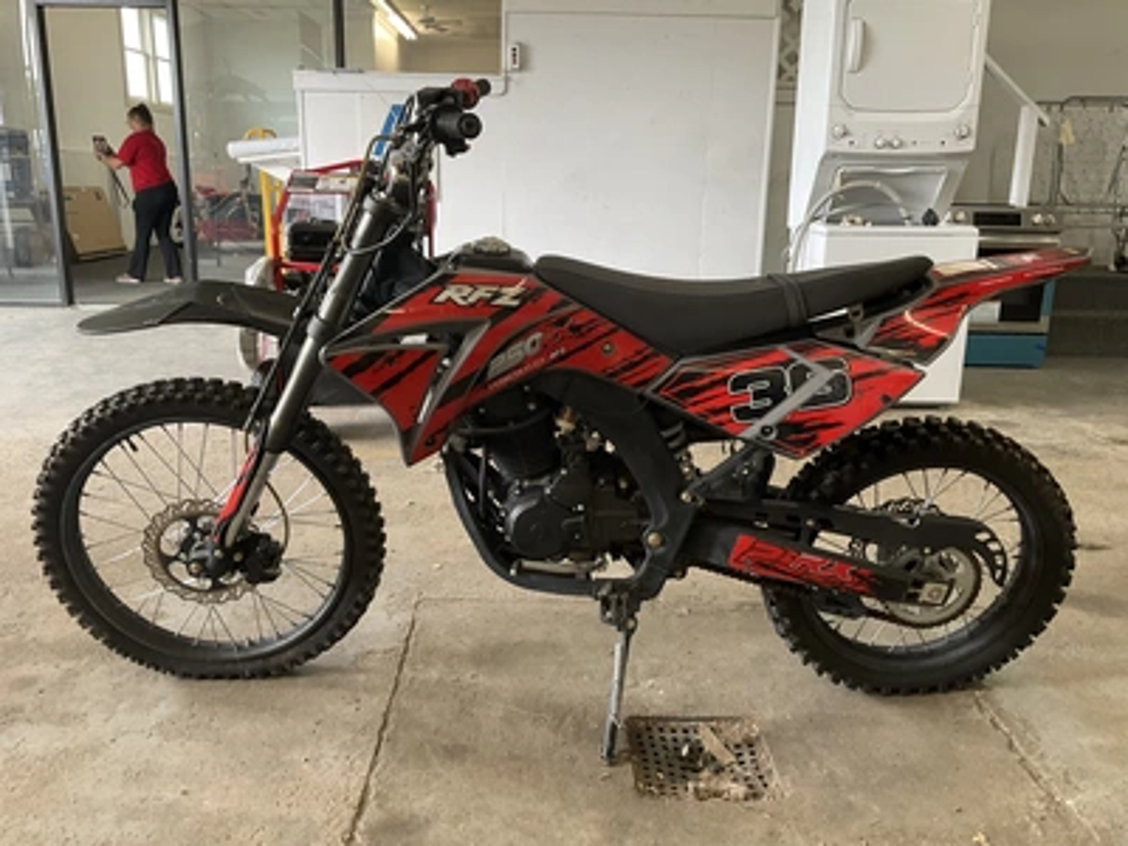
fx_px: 945
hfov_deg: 61.7
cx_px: 564
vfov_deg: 48.2
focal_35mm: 29
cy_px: 423
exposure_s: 1/60
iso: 100
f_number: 1.8
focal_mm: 3
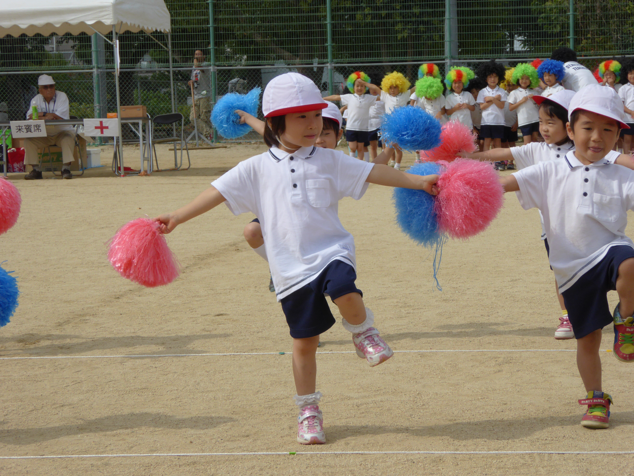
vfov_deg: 13.8
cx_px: 317
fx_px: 1960
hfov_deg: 18.4
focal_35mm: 107
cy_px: 238
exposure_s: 1/1000
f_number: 5
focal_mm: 17.5
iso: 100
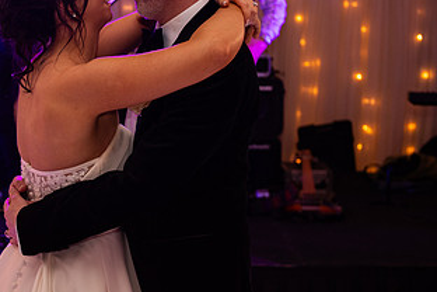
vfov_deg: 14.7
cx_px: 59
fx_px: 1129
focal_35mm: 93
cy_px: 102
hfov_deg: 21.5
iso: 800
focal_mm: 50
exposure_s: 1/160
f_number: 3.5
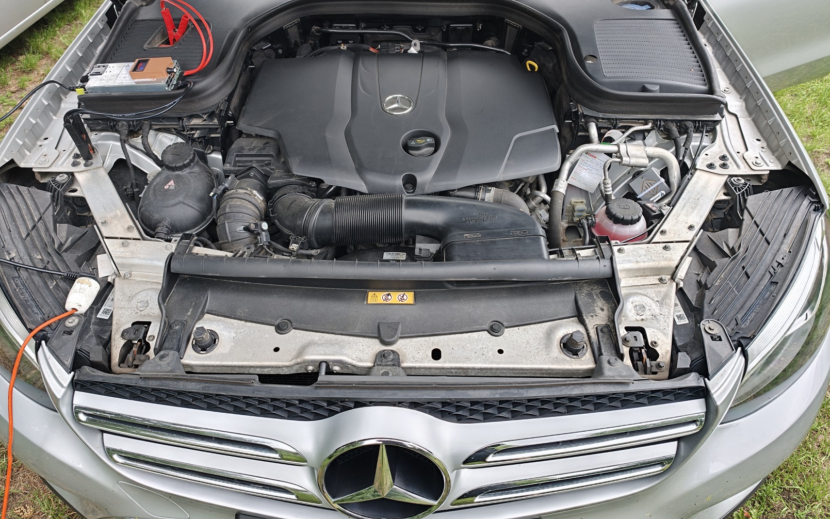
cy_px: 206
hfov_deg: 72.5
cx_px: 412
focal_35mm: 25
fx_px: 566
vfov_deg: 49.0
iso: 125
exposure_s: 1/200
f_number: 1.5
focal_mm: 6.75
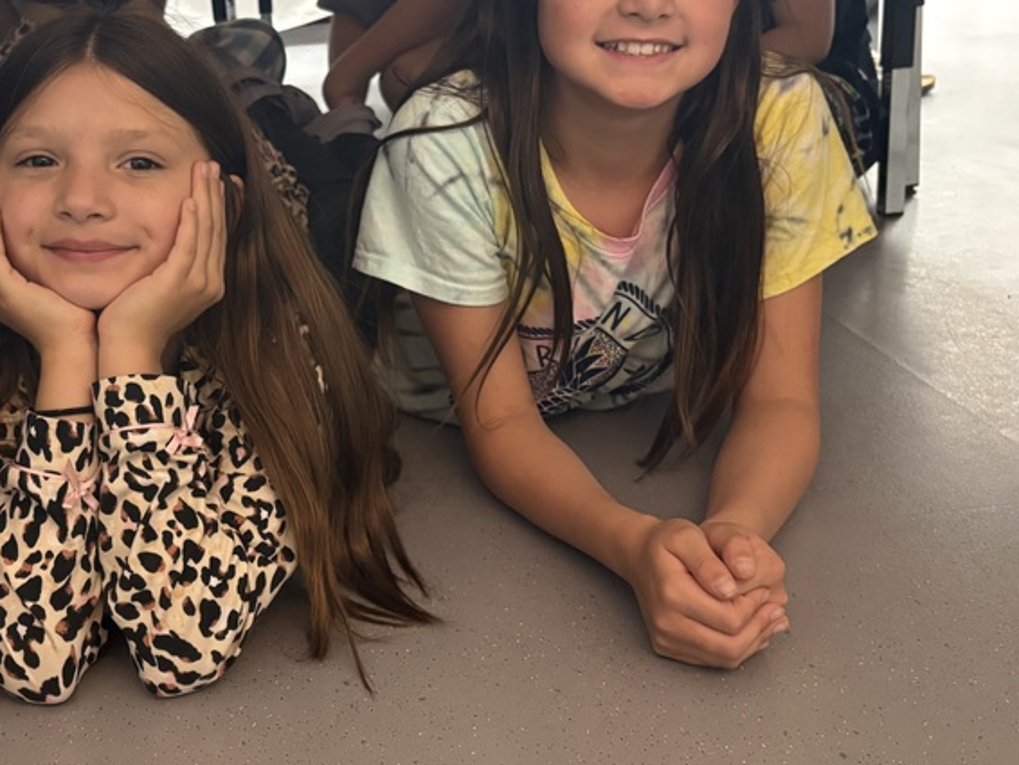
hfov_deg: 39.6
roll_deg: +4.4
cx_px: 286
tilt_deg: -17.0
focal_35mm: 47
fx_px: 1384
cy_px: 301
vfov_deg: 30.8
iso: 500
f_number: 1.6
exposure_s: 1/30
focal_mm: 5.96
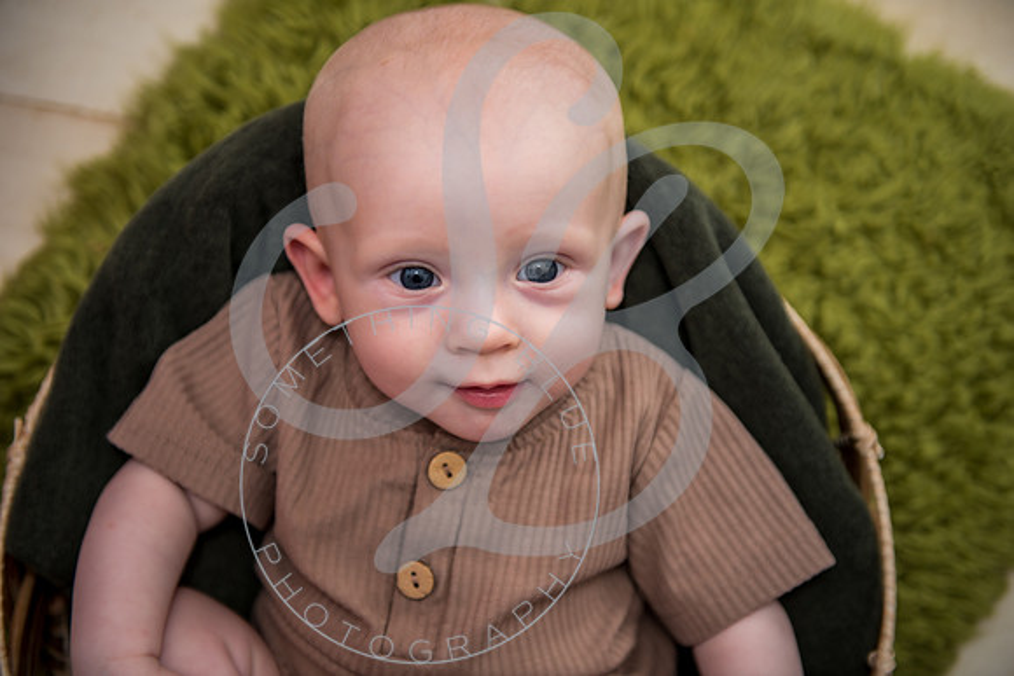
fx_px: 1634
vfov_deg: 23.4
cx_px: 507
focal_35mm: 58
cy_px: 338
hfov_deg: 34.5
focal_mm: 58
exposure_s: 1/125
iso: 100
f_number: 2.8
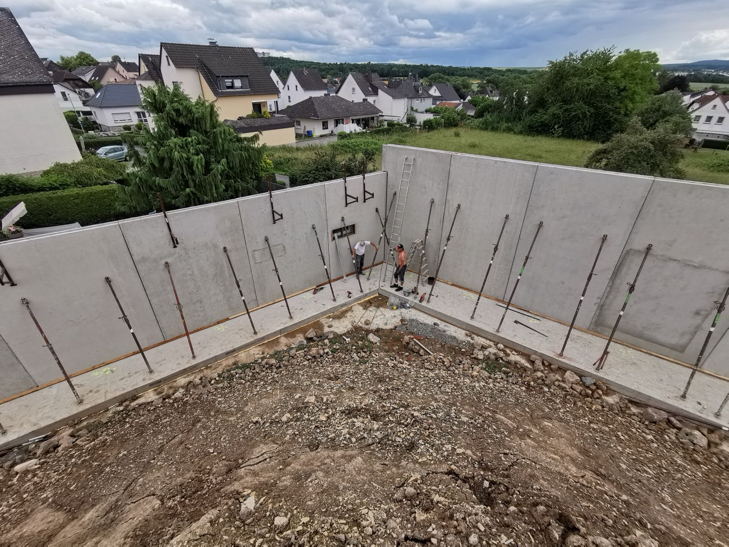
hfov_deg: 94.5
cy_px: 274
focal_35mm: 16
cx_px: 364
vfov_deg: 78.1
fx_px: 337
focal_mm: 2.35
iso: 50
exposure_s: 1/867
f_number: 2.2
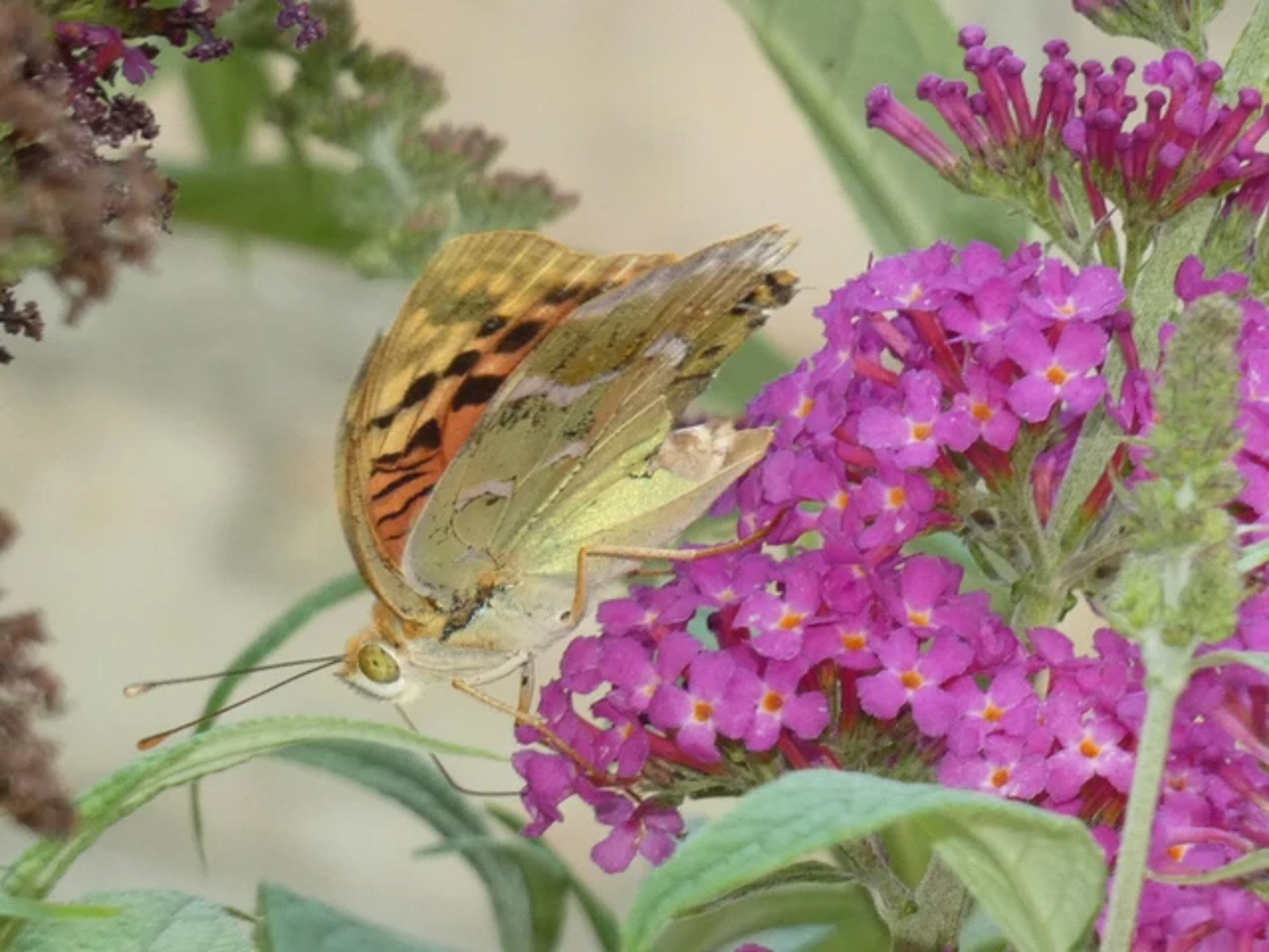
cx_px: 634
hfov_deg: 6.8
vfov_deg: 5.1
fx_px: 10668
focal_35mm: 291
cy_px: 476
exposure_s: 1/60
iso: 250
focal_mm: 52.2
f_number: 7.1
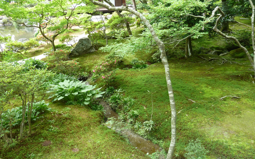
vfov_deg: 46.0
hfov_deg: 68.4
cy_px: 85
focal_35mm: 27
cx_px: 129
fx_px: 188
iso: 160
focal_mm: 4.1
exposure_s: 1/30
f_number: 3.3
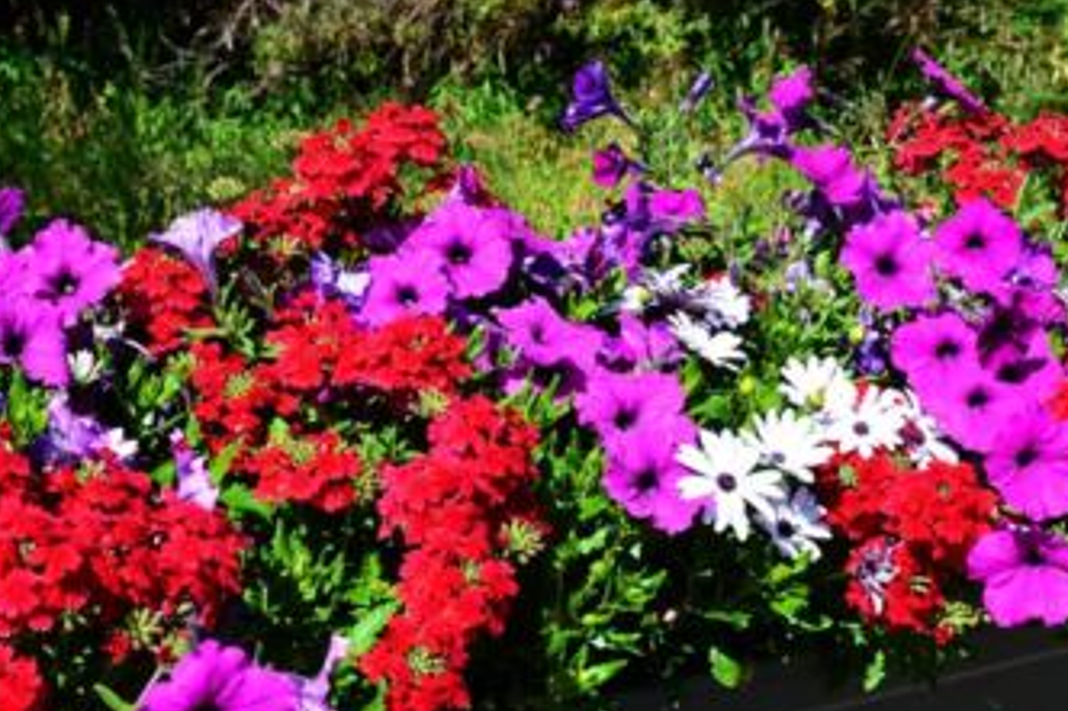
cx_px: 473
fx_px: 2312
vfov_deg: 17.5
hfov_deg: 26.0
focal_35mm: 78
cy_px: 407
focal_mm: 27
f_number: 11
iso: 110
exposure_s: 1/125
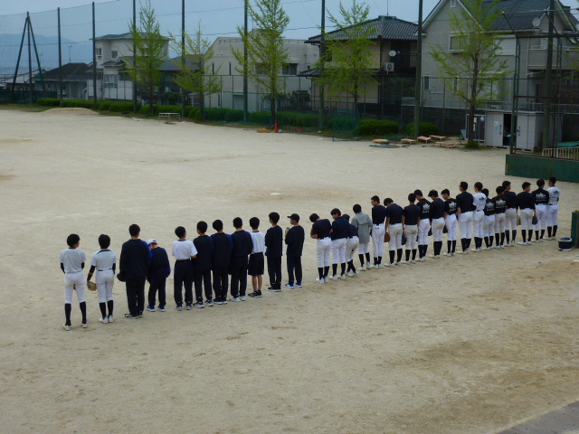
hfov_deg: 37.5
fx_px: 853
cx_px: 290
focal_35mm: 51
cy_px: 217
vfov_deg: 28.6
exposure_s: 1/400
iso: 100
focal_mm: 8.7
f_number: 4.1
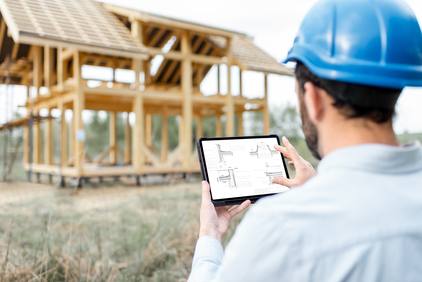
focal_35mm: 35
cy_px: 141
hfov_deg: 54.4
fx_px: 410
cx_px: 211
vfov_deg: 37.9
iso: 200
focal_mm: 35
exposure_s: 1/500
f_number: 2.2
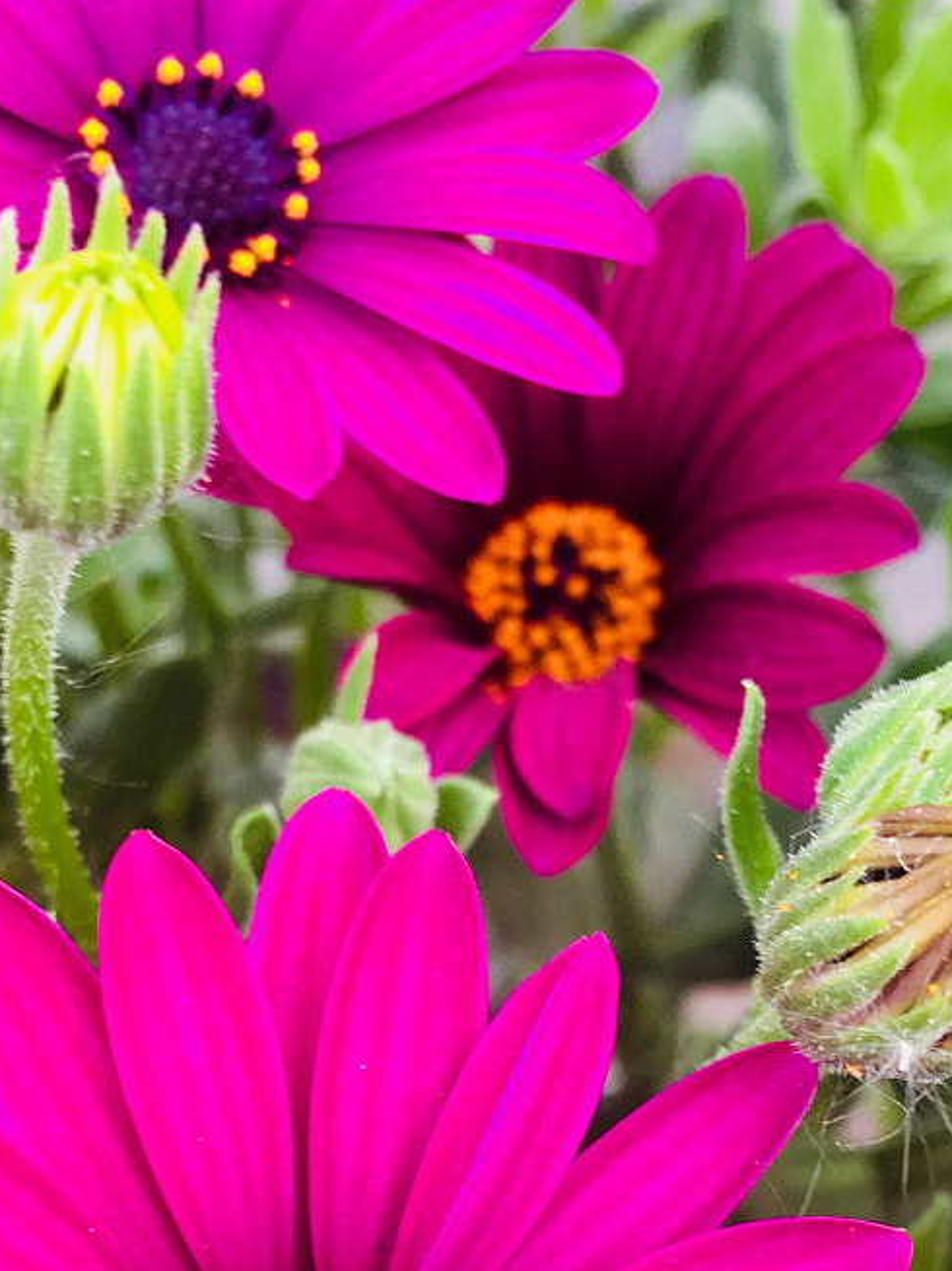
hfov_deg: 20.6
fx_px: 2605
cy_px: 993
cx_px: 321
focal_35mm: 71
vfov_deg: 26.9
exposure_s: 1/100
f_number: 2.2
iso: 40
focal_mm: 4.15
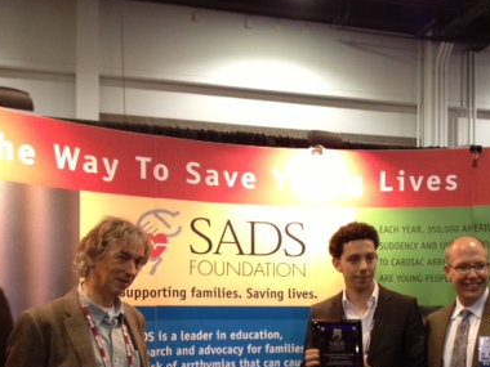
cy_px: 304
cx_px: 362
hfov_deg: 32.1
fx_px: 835
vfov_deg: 24.3
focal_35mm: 59
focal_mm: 4.28
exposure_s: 1/40
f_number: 2.4
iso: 100
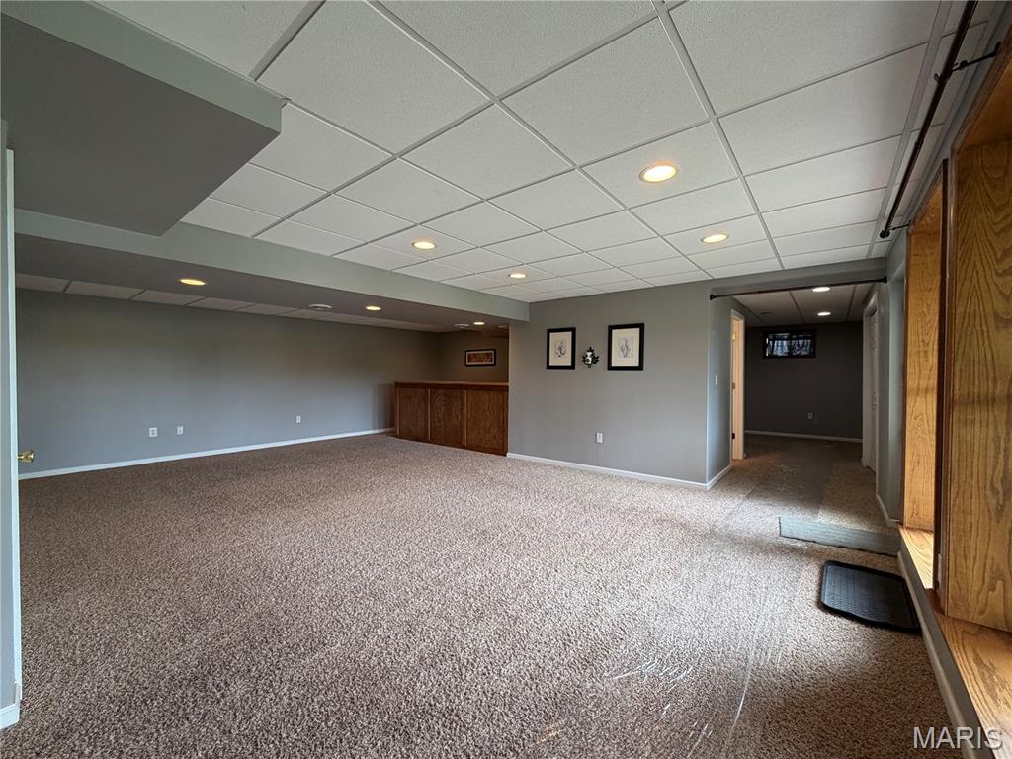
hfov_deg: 102.1
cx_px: 506
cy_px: 380
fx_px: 409
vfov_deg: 85.7
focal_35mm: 14
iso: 200
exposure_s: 1/60
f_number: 2.2
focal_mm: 2.22
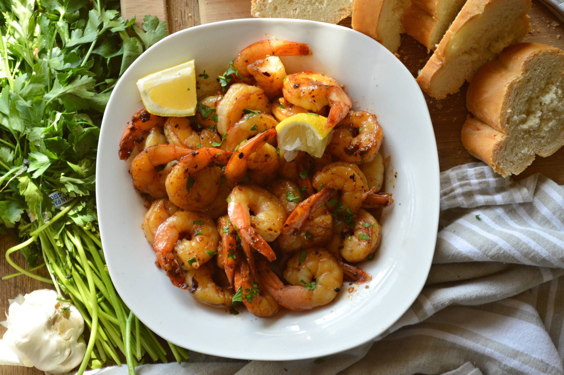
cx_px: 282
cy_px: 188
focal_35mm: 82
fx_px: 1291
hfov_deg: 24.6
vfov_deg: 16.5
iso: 400
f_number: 5.6
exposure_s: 1/80
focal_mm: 55
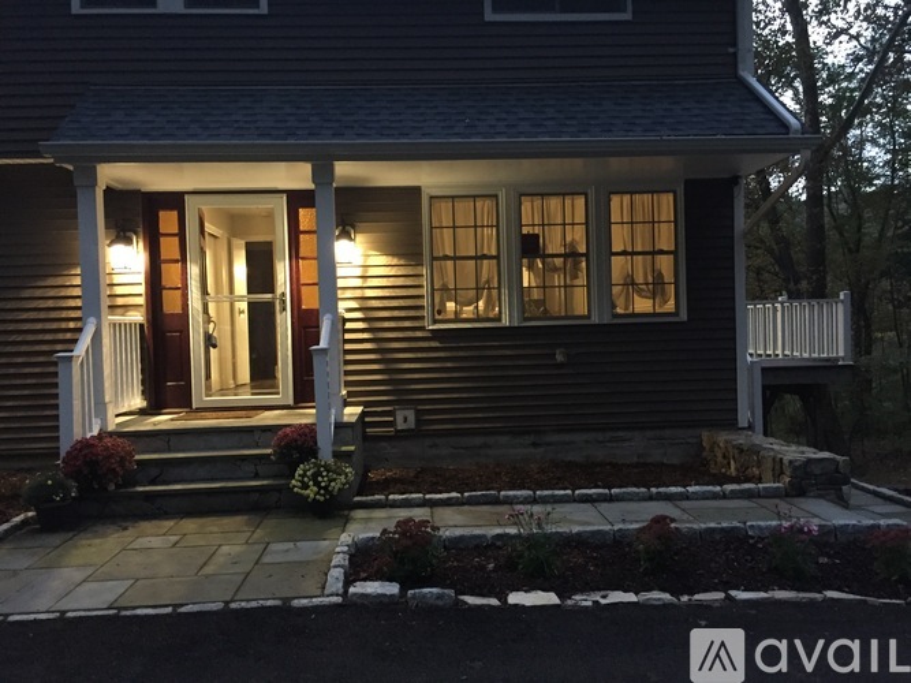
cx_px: 456
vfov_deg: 48.2
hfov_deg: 61.7
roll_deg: +1.0
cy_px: 342
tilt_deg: -1.9
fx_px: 763
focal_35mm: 29
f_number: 2.2
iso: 320
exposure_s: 1/15
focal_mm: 4.15
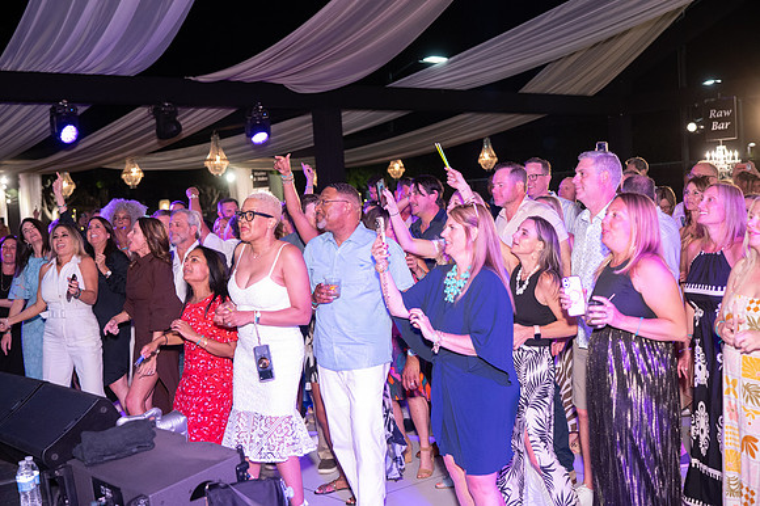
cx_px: 380
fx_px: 928
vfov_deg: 30.5
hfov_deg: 44.5
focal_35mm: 44
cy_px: 253
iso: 3200
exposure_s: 1/160
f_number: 2.8
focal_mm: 44
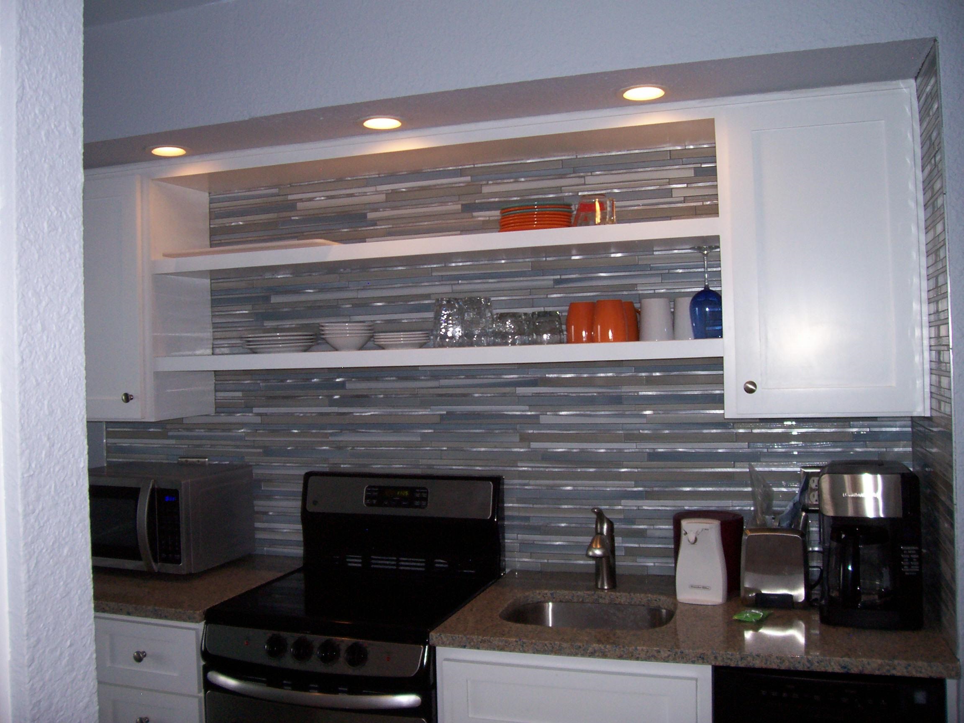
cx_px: 482
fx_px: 947
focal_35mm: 34
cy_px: 362
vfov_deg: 41.8
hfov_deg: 54.0
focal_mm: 5.6
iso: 140
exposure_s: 1/112
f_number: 2.7
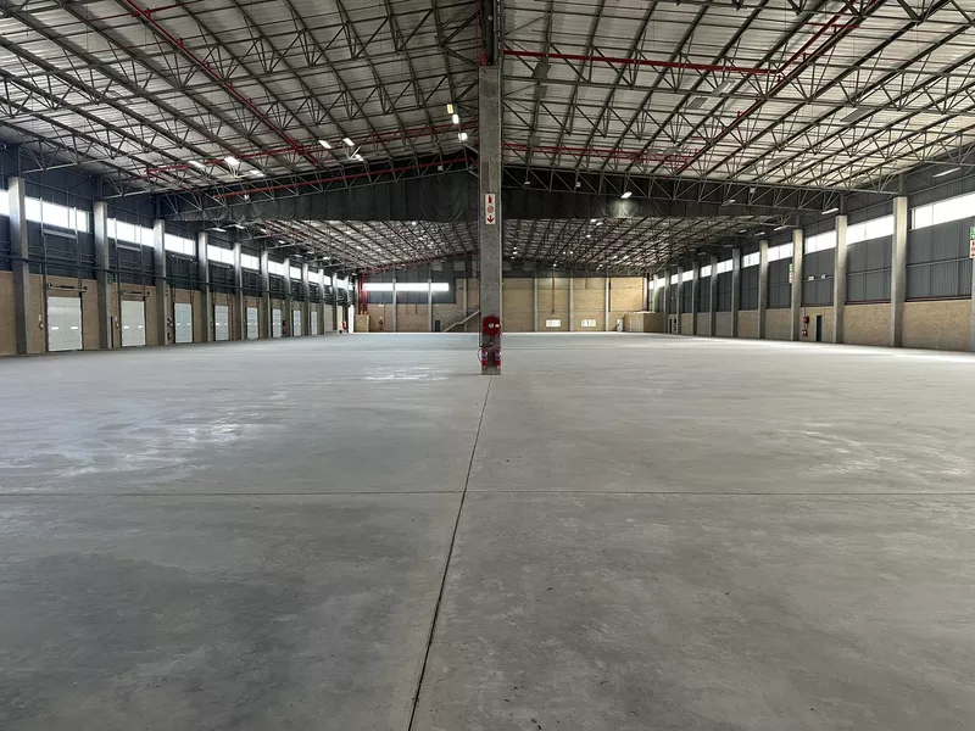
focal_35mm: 24
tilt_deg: -4.4
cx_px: 488
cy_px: 366
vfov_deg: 56.8
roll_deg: +0.0
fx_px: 676
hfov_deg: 71.6
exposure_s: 1/102
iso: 250
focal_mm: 6.86
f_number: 1.78
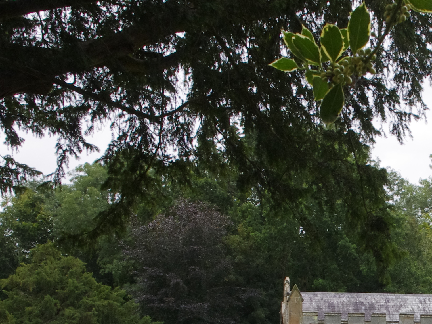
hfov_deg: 20.6
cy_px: 391
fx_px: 1148
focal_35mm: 92
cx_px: 428
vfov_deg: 15.5
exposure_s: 1/250
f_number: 14
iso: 800
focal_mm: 23.13
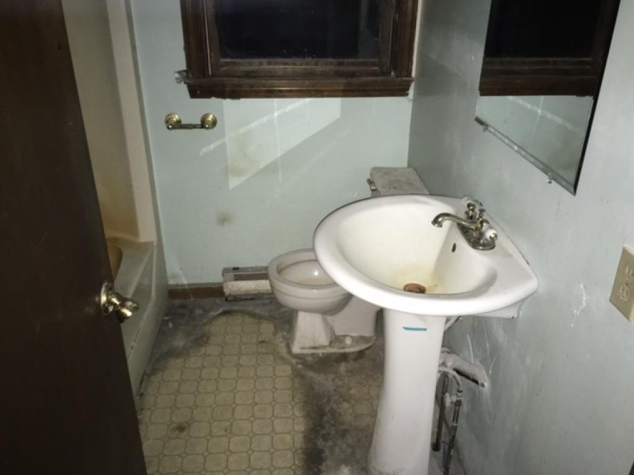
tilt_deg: -27.3
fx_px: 531
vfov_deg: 48.2
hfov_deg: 61.7
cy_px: 238
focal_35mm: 29
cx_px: 317
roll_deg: -0.7
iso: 200
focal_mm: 4.15
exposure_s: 1/16
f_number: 2.2
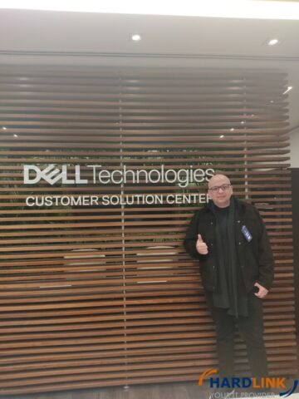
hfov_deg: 53.1
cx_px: 150
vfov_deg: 67.3
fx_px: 299
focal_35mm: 26
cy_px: 200
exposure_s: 1/30
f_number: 1.79
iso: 179
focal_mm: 4.74
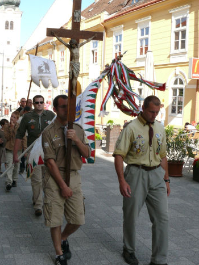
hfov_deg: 32.1
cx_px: 81
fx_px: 345
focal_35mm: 45
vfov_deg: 42.1
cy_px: 130
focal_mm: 7.4
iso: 100
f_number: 5
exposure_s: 1/200
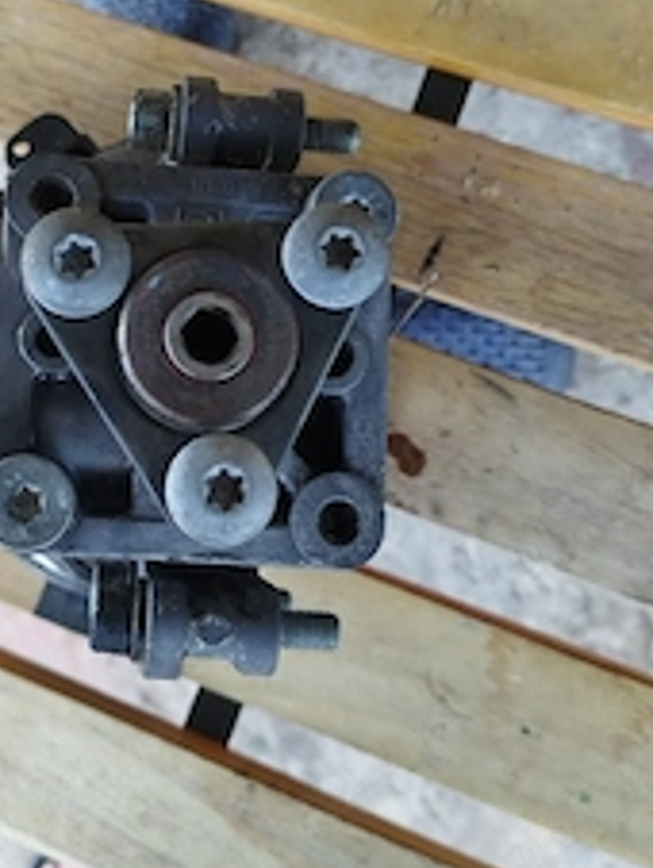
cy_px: 280
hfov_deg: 31.2
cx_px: 196
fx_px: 1155
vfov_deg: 40.6
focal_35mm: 46
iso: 677
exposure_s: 1/100
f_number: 1.8
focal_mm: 6.24
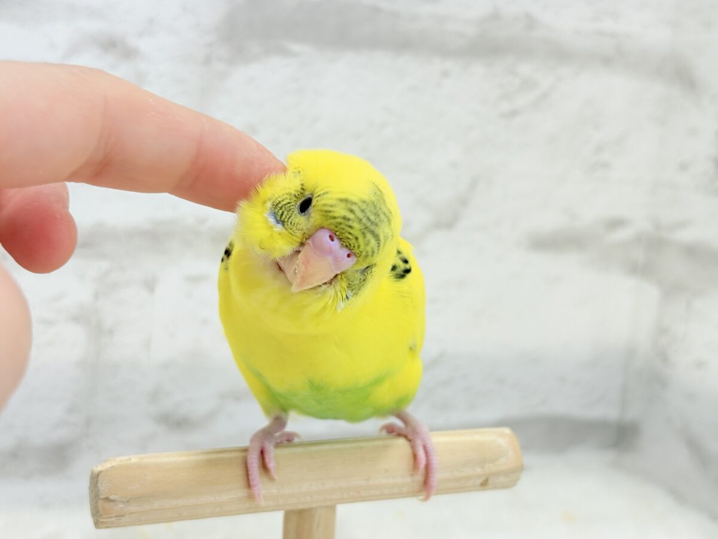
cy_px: 270
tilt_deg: -9.6
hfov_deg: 36.8
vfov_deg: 28.0
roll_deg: -4.0
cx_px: 359
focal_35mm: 52
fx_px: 1079
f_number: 1.6
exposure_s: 1/50
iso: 32
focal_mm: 5.96
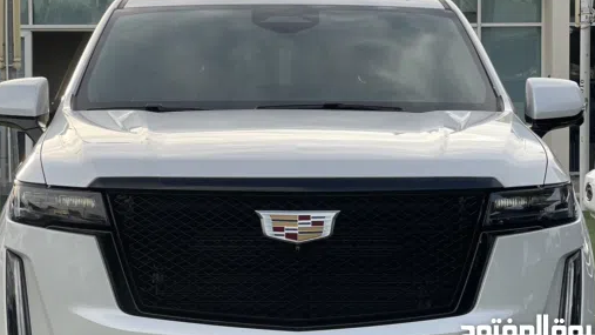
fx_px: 1388
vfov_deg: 13.7
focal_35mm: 88
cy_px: 145
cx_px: 279
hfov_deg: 24.2
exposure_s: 1/154
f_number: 2.2
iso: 20
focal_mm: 7.5
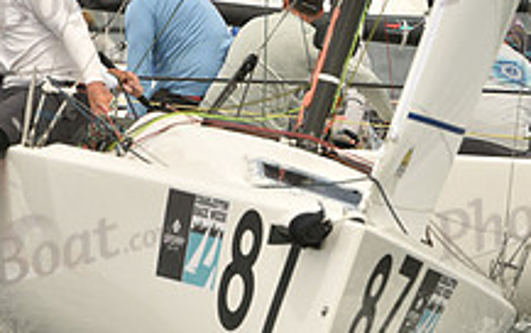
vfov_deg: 1.2
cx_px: 311
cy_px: 104
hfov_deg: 1.9
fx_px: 15786
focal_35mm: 1090
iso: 320
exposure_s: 1/1250
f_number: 7.1
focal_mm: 400
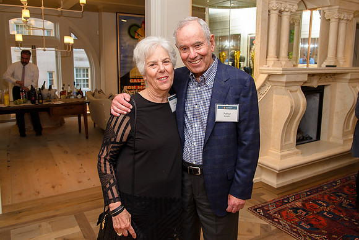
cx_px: 184
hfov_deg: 61.7
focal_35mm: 30
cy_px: 106
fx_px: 301
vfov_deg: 43.4
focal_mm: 27
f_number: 5.6
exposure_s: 1/50
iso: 800
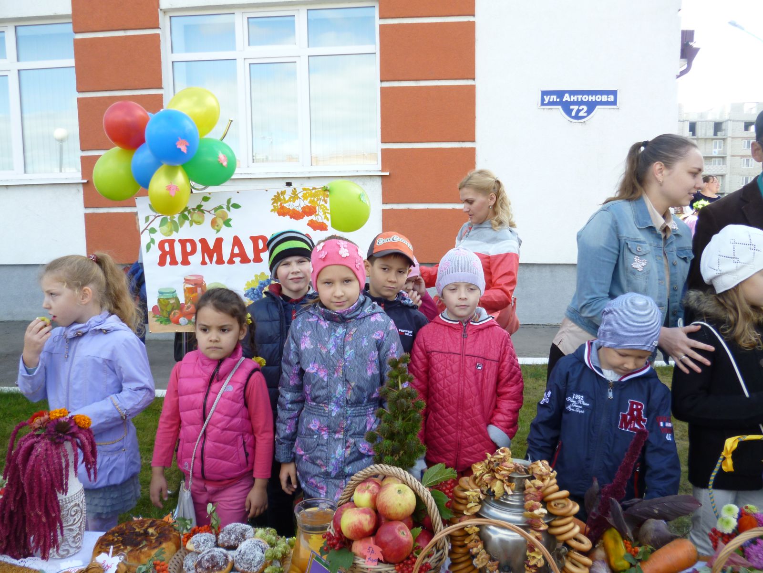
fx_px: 617
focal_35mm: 28
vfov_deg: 49.7
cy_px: 286
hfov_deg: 63.4
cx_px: 382
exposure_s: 1/200
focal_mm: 5
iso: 100
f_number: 3.1
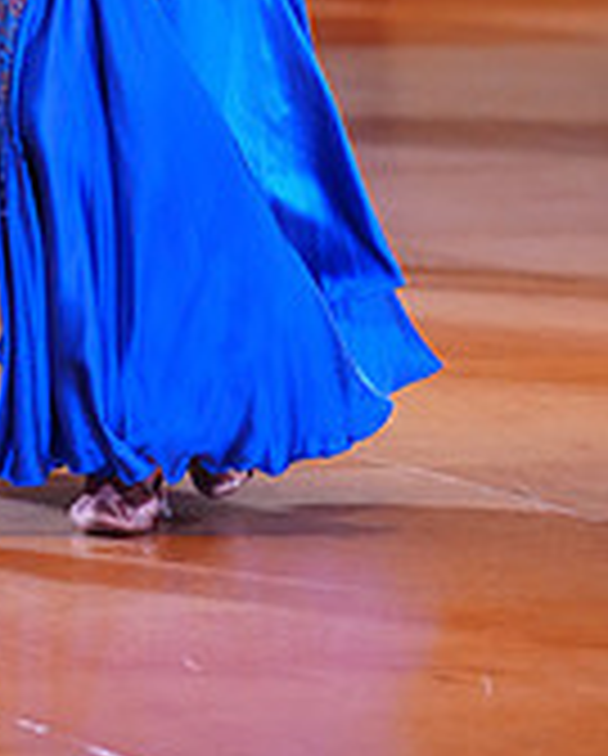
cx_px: -137
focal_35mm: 398
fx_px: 8928
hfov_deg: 3.9
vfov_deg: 4.8
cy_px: -333
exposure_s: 1/500
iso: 5000
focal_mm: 123
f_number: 2.8
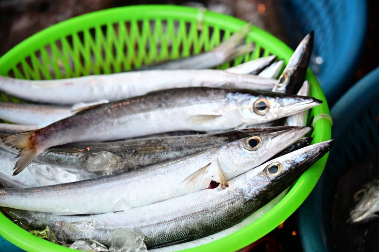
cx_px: 189
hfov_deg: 13.6
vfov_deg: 9.1
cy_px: 126
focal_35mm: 151
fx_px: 1589
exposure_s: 1/200
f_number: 4.5
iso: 1600
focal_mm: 150
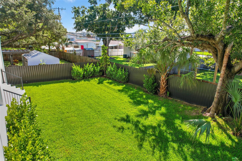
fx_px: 148
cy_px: 80
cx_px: 121
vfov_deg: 57.2
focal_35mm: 22
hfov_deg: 78.6
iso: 100
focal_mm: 8.38
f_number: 2.8
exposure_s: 1/500
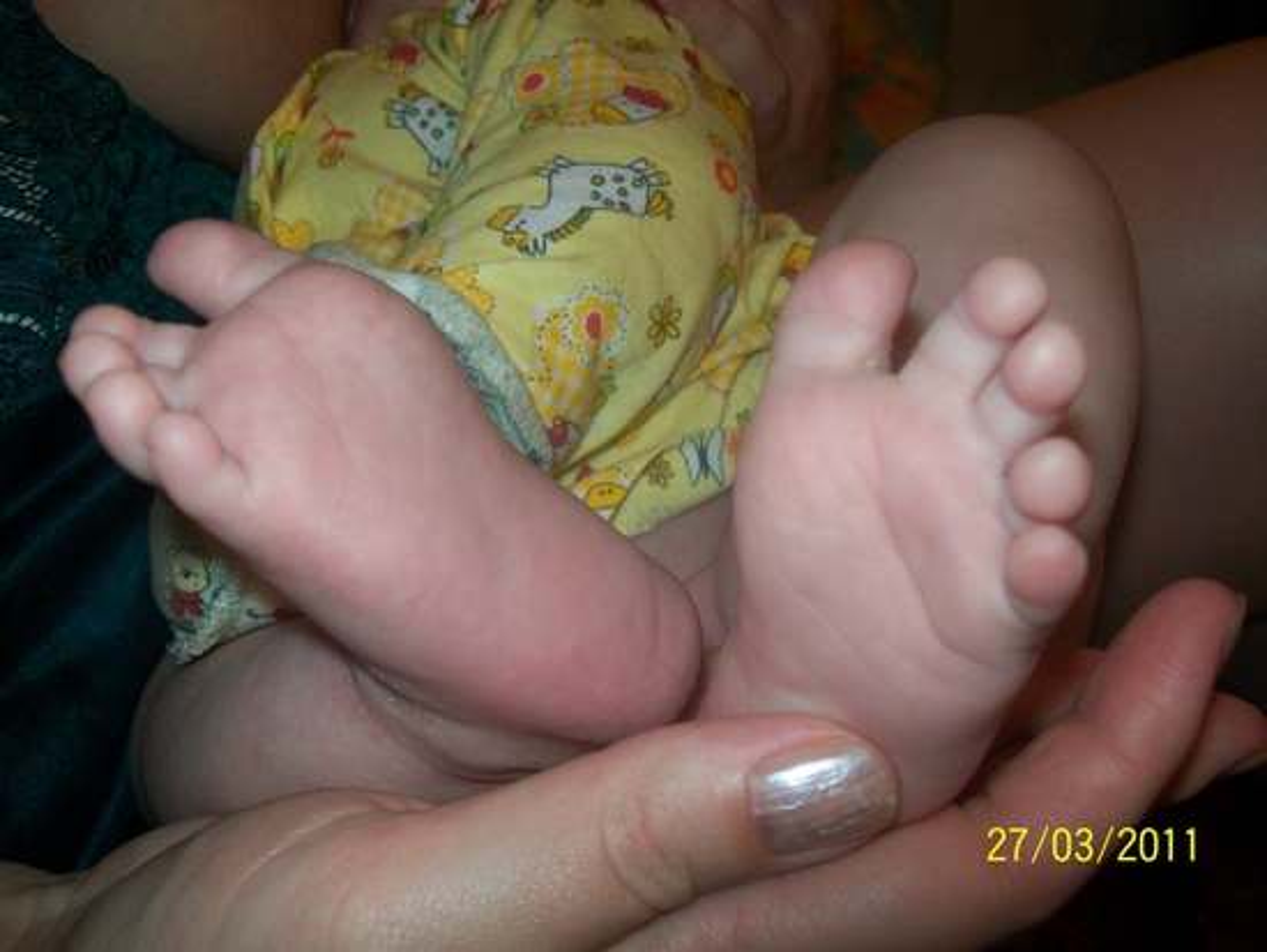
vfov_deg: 39.7
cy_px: 476
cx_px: 634
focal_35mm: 36
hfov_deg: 51.3
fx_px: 1318
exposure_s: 1/30
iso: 80
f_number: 2.7
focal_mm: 6
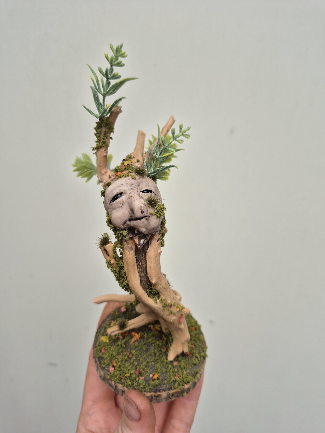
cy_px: 216
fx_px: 288
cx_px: 162
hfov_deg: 58.9
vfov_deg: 73.9
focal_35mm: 23
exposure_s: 1/367
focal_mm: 5.4
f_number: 1.8
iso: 25
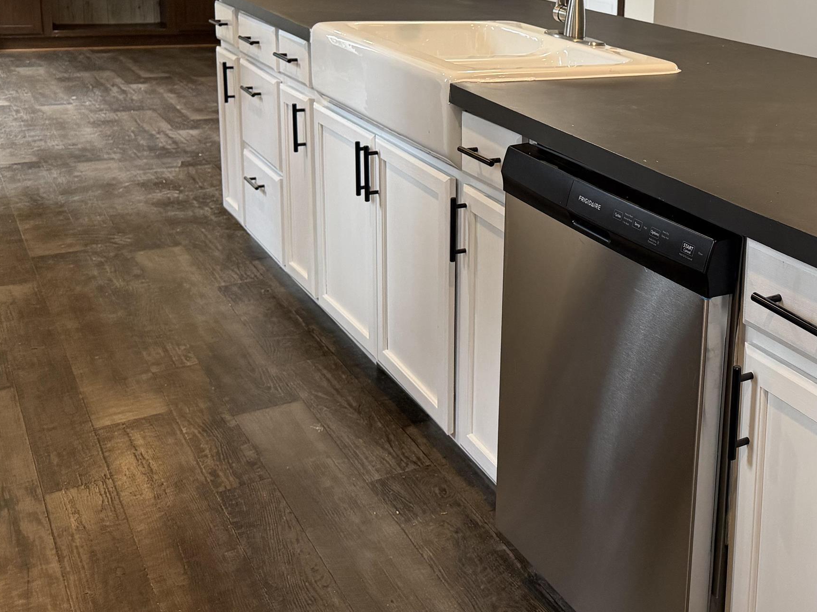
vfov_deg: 32.8
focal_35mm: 43
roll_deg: -3.4
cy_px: 142
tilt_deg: -11.9
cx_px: 719
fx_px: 1015
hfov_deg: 40.8
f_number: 1.78
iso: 320
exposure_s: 1/120
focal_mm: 6.76
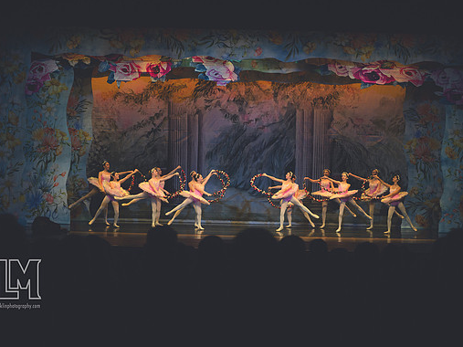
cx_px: 207
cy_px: 174
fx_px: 1030
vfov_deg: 19.1
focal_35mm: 77
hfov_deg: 25.3
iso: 900
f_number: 2.8
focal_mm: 70
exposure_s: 1/500
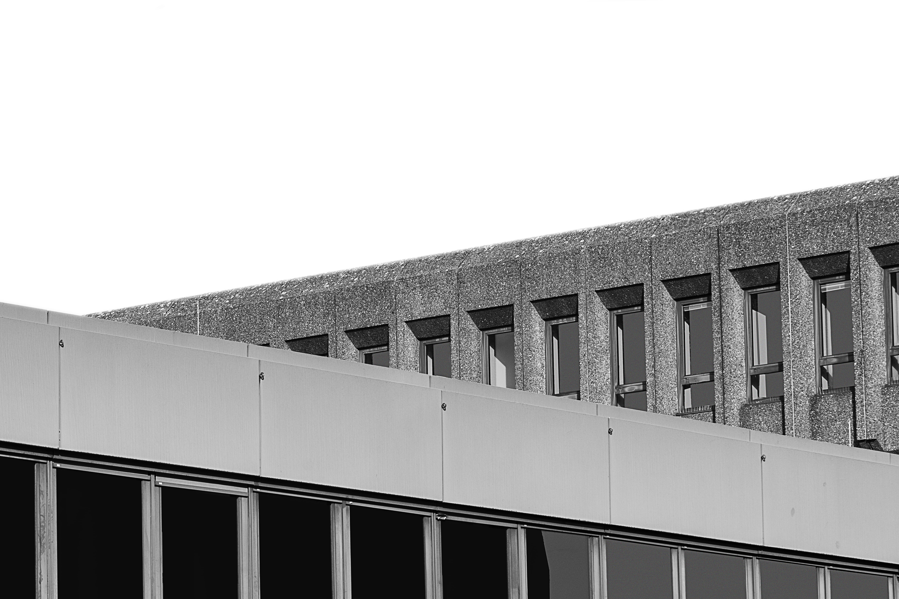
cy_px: 300
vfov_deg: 7.6
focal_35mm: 180
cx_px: 450
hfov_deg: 11.4
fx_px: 4495
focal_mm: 120
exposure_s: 1/400
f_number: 9
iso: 400
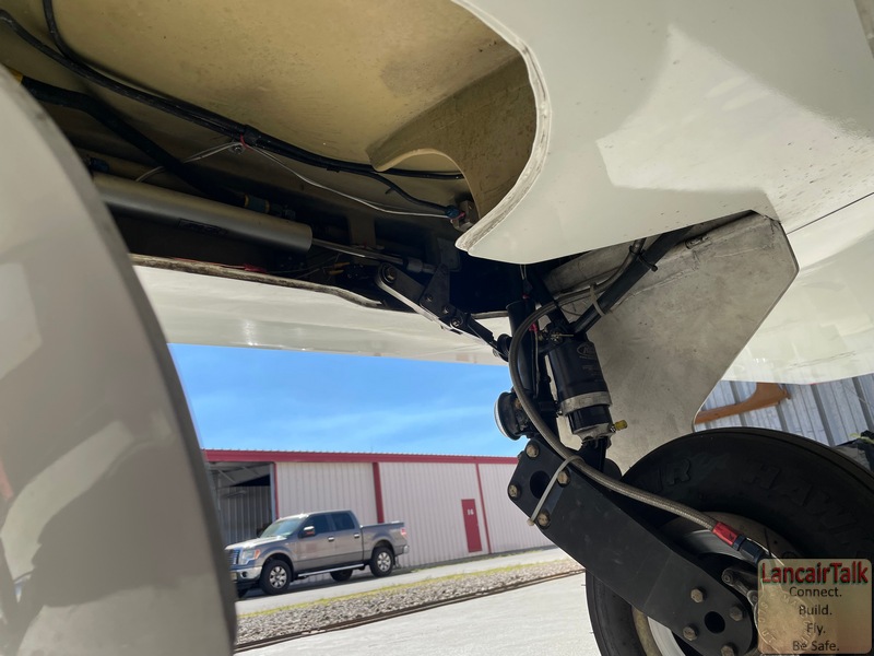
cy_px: 328
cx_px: 437
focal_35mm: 26
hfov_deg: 67.3
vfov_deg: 53.1
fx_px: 656
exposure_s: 1/2020
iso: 32
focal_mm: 4.2
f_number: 1.6
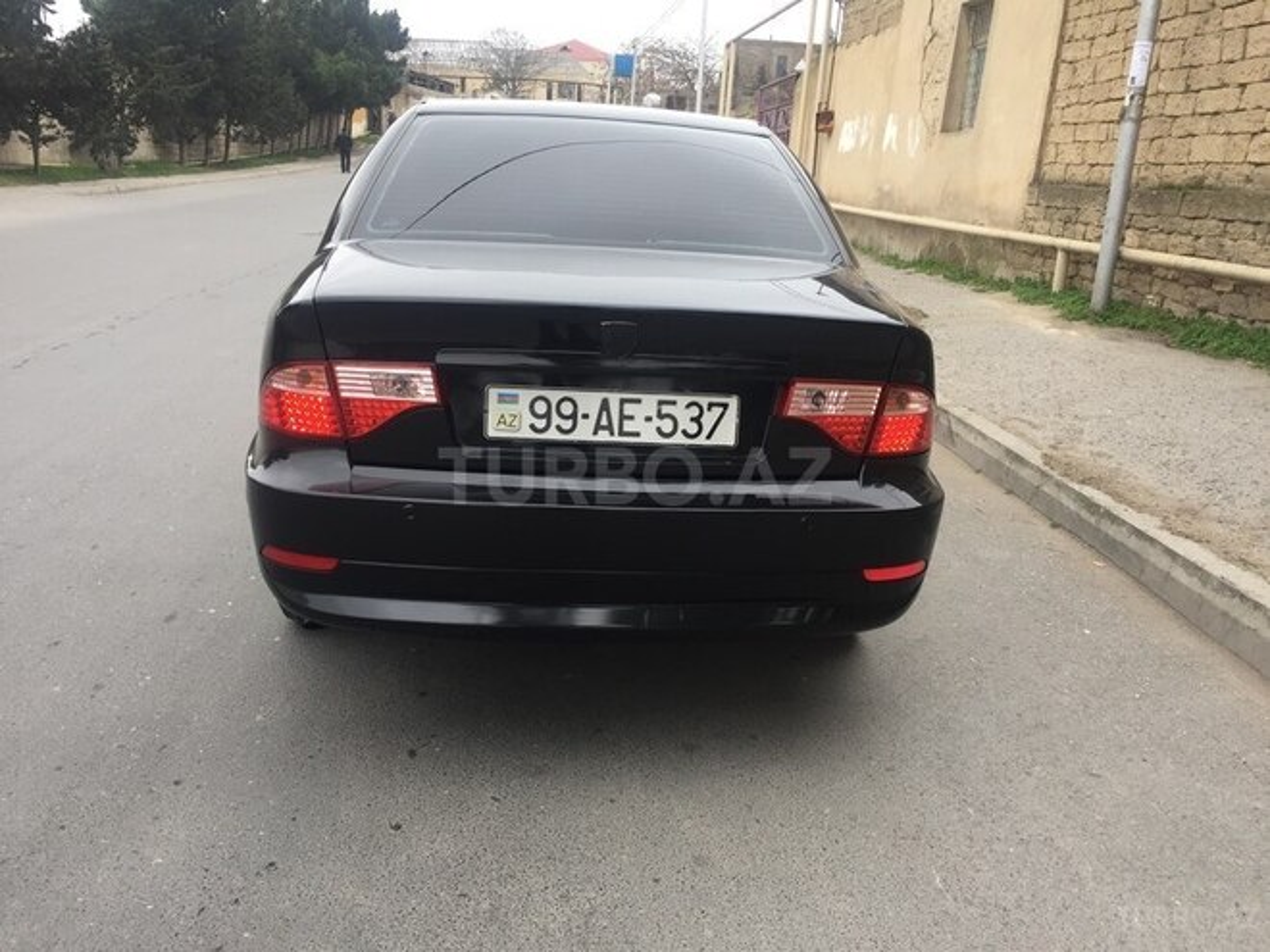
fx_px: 1064
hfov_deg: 61.7
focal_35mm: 29
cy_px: 476
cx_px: 635
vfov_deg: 48.2
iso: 40
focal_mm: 4.15
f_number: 2.2
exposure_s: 1/100
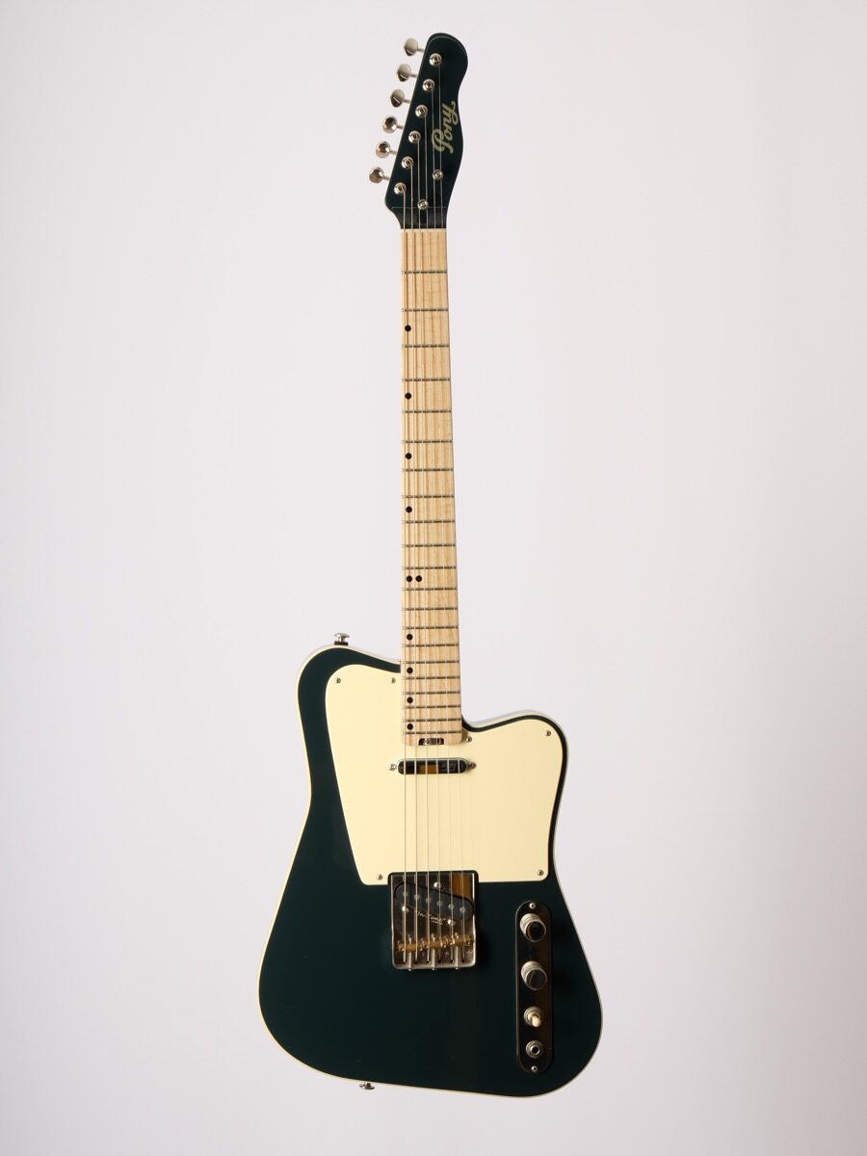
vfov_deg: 21.3
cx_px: 434
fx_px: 3072
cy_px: 578
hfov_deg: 16.1
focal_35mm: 92
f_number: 7.1
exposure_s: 1/200
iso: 200
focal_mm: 46
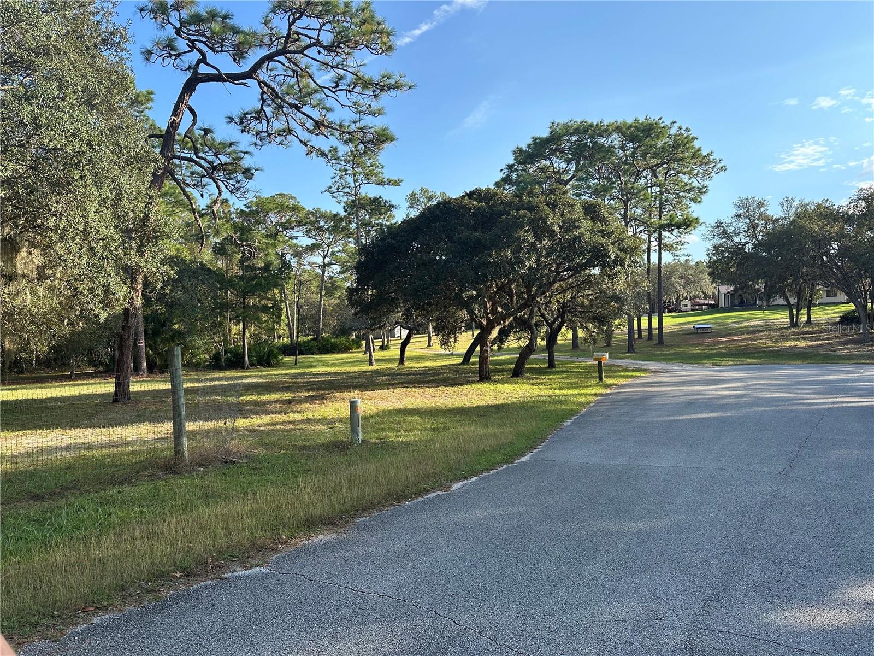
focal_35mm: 24
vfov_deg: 56.8
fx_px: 606
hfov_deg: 71.6
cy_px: 328
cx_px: 437
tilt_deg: +0.2
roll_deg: +2.2
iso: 80
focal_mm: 6.86
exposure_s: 1/1412
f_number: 1.78
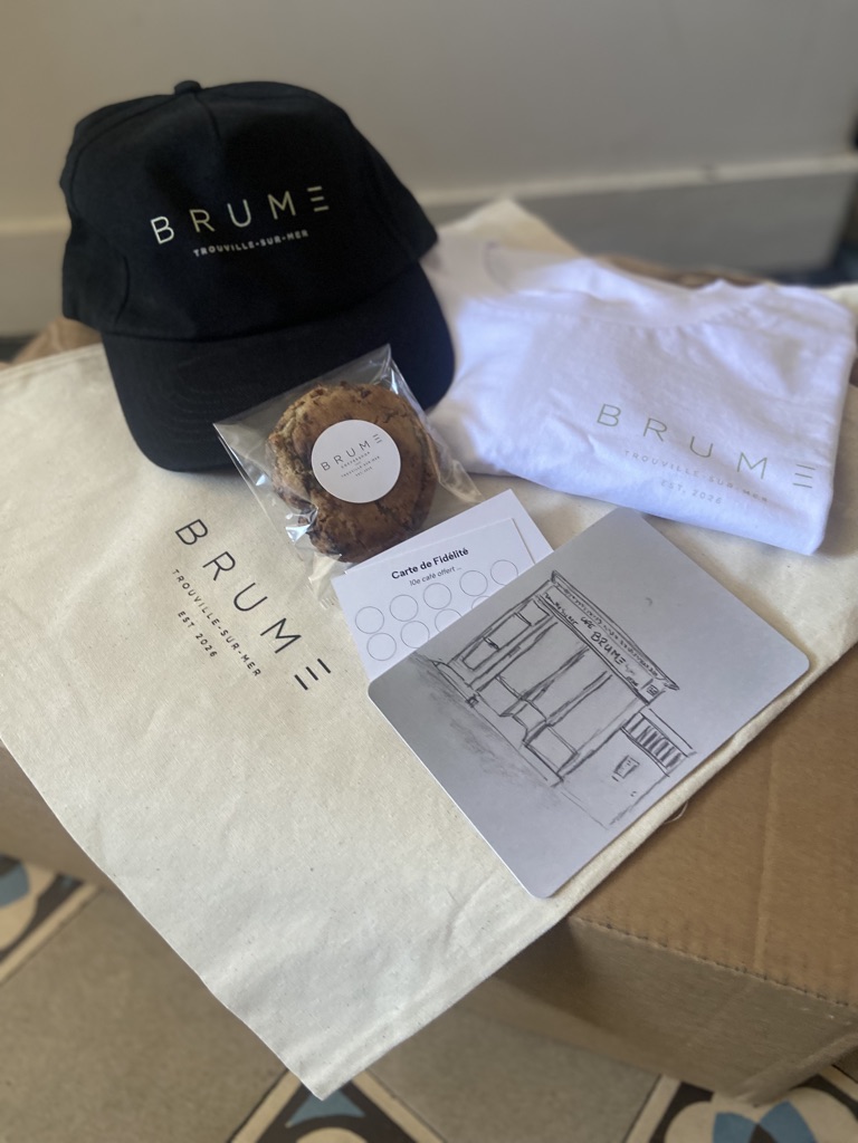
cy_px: 572
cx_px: 429
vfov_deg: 67.3
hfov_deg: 53.1
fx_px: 859
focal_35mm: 26
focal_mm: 4.25
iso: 250
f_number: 1.8
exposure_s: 1/60
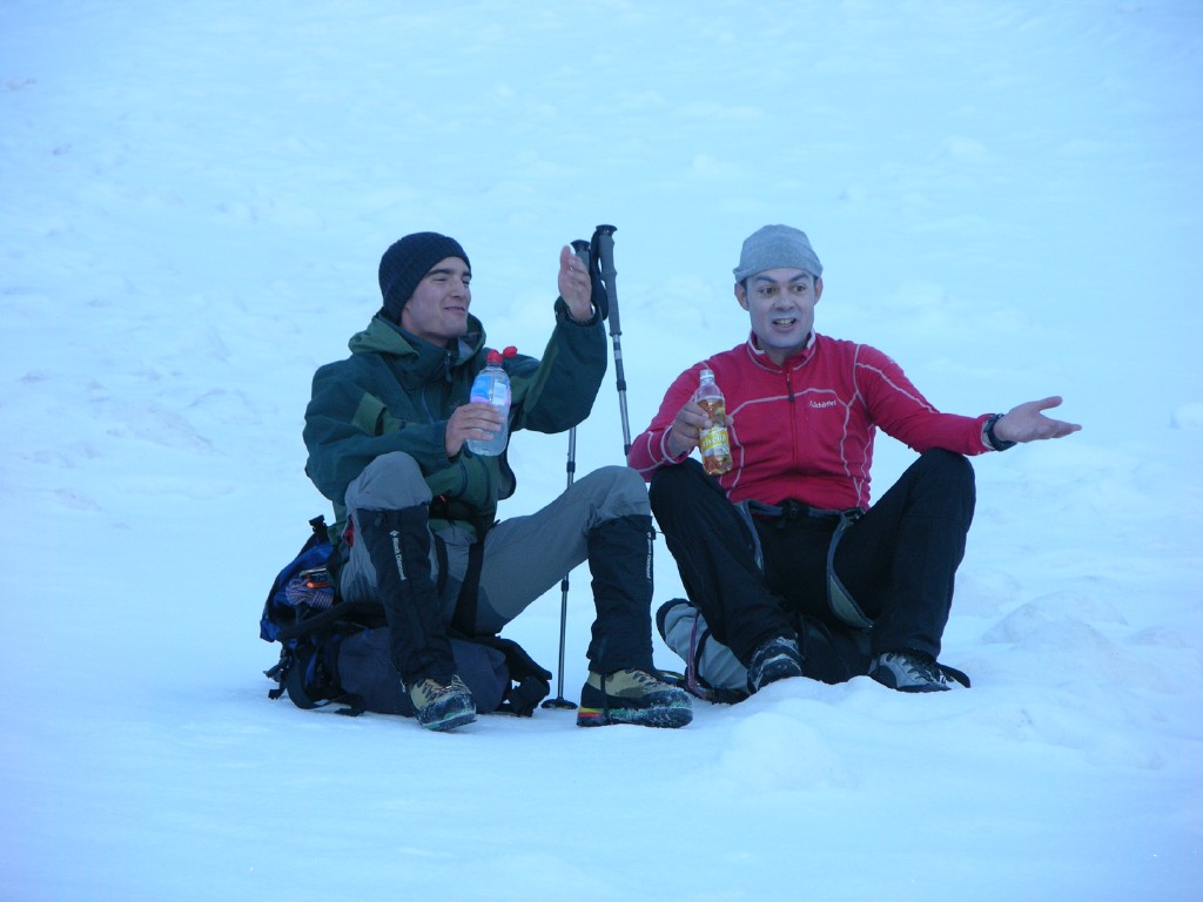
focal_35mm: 190
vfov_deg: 7.8
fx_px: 6603
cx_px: 602
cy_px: 451
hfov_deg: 10.4
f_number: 4
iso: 100
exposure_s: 1/126
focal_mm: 48.5
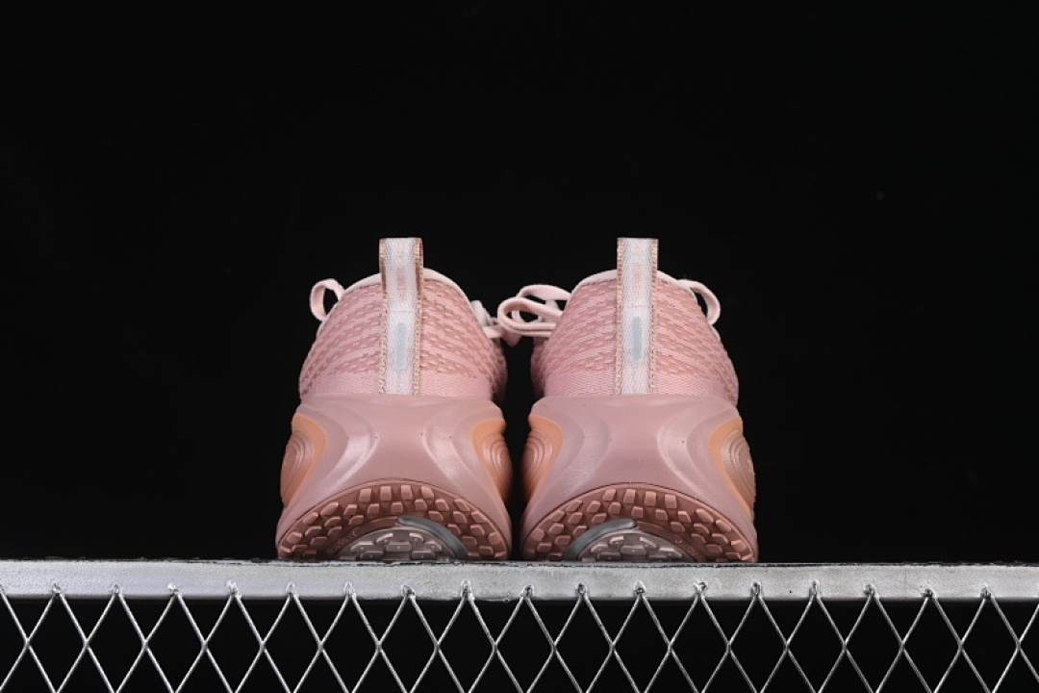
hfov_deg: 27.0
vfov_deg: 18.2
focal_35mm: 75
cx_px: 520
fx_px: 2164
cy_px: 346
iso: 160
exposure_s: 1/80
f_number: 8
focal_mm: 50
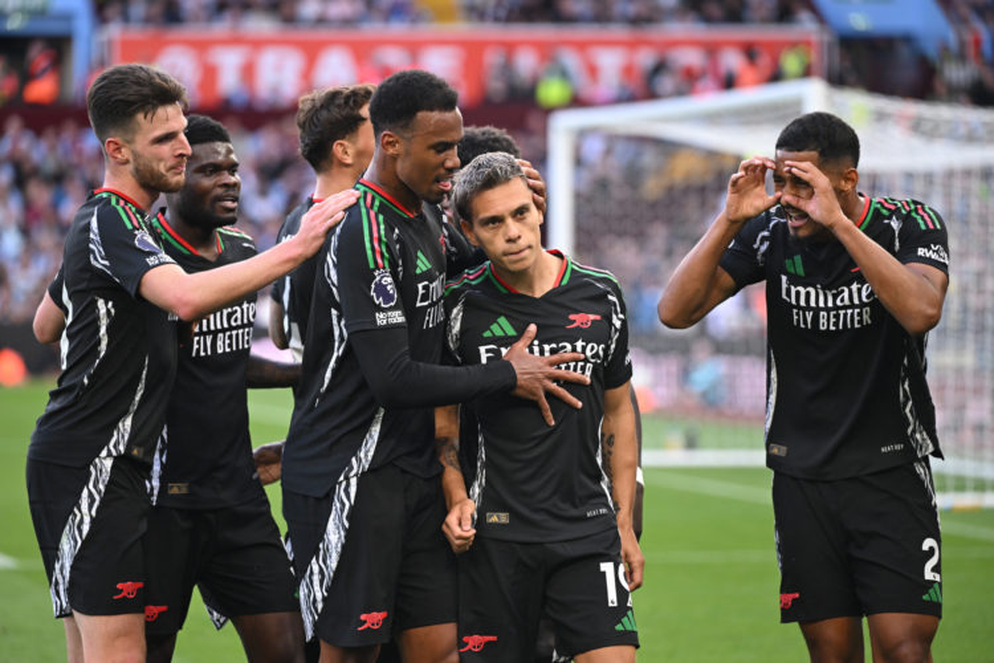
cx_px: 497
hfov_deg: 10.3
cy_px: 332
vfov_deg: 6.9
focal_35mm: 200
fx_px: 5522
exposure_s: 1/1250
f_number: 3.5
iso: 2000
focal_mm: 200
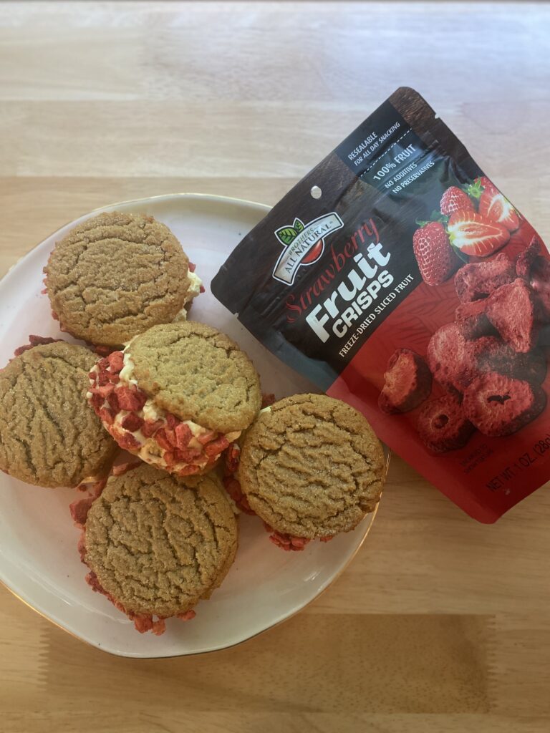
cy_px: 366
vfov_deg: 67.3
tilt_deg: -81.7
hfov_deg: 53.1
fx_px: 551
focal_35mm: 26
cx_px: 275
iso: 400
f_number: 1.8
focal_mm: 4.25
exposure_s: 1/60
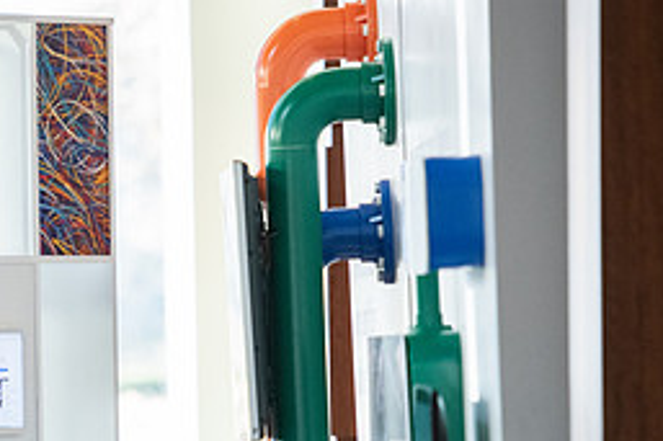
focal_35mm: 384
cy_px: 391
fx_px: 7067
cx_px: 39
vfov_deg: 3.6
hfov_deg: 5.4
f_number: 2.8
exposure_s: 1/200
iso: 2000
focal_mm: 170
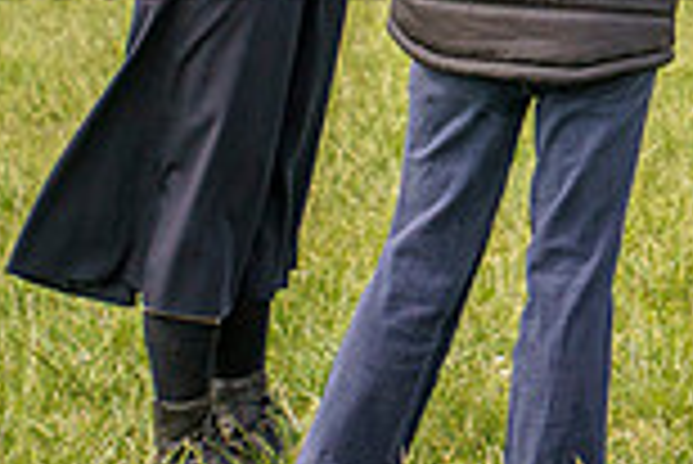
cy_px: -292
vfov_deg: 3.9
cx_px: 939
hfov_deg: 5.8
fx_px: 6840
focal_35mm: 355
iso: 400
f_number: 4.5
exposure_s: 1/1600
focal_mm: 85
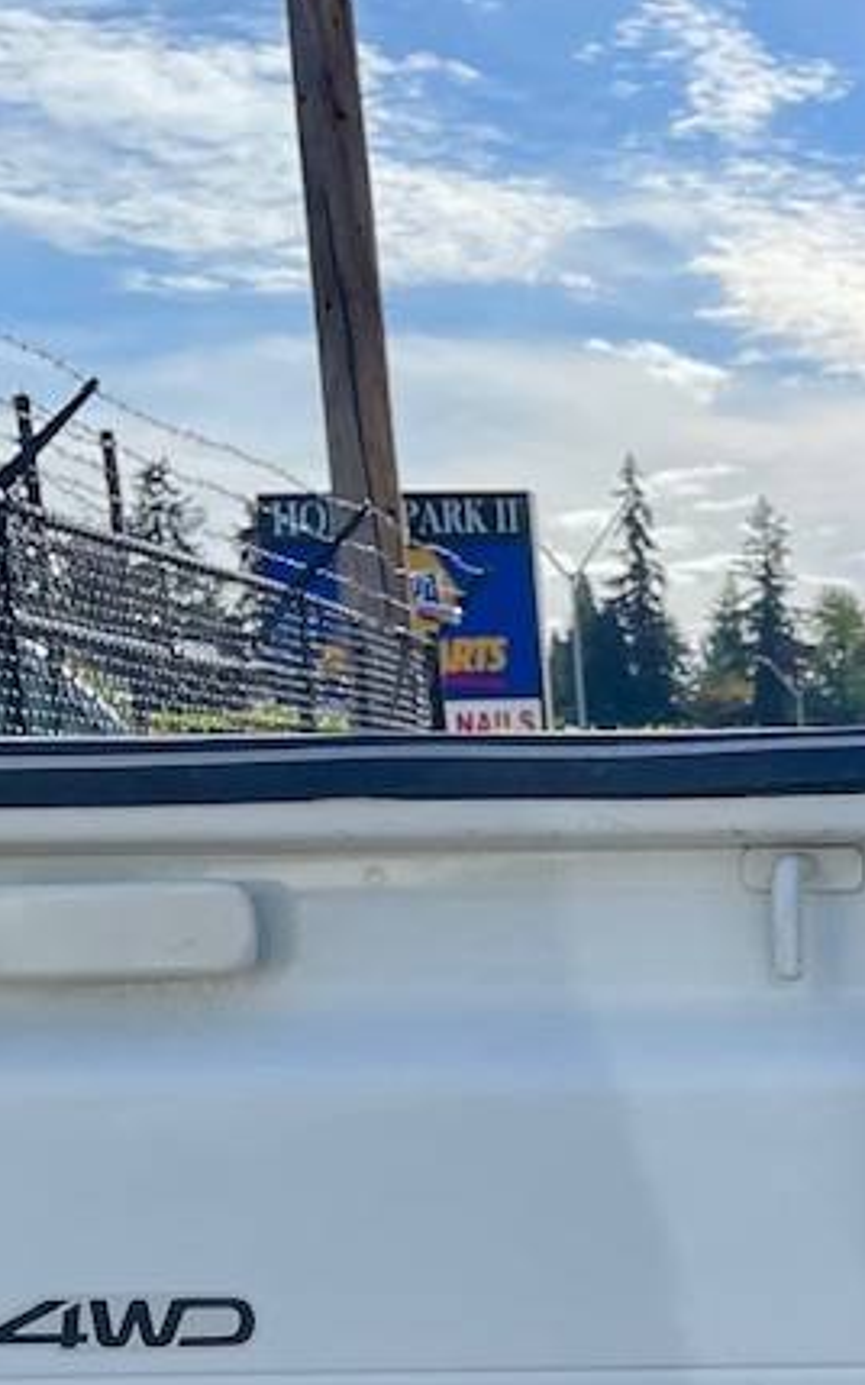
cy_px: 1165
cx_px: 1598
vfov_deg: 25.6
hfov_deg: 14.4
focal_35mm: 79
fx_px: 2981
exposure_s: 1/3344
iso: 32
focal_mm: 5.1
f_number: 1.6
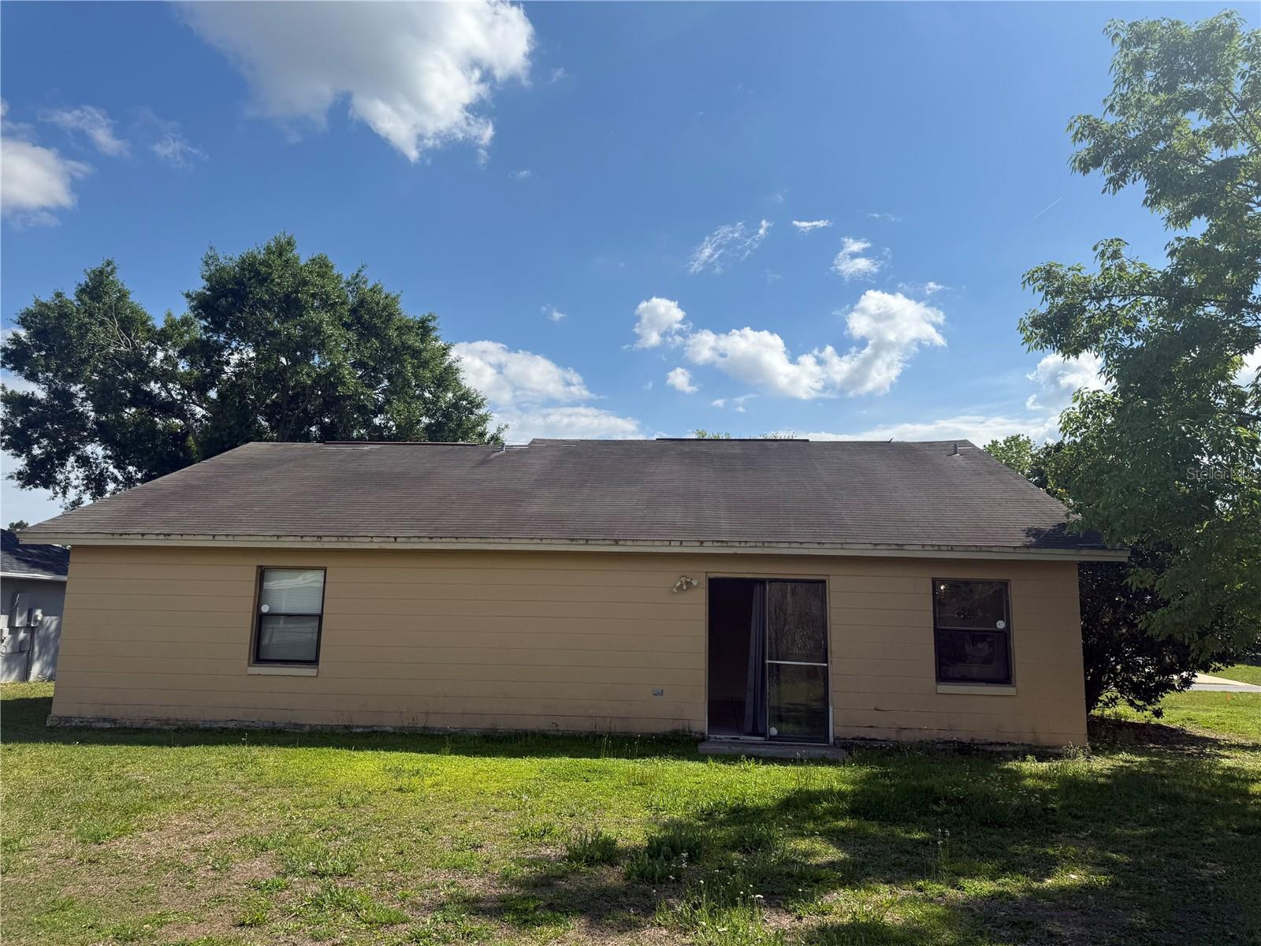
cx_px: 630
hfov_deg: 71.6
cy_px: 473
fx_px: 874
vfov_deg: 56.8
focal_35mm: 24
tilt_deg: +10.1
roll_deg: -0.6
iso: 80
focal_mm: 6.76
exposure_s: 1/6173
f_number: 1.78
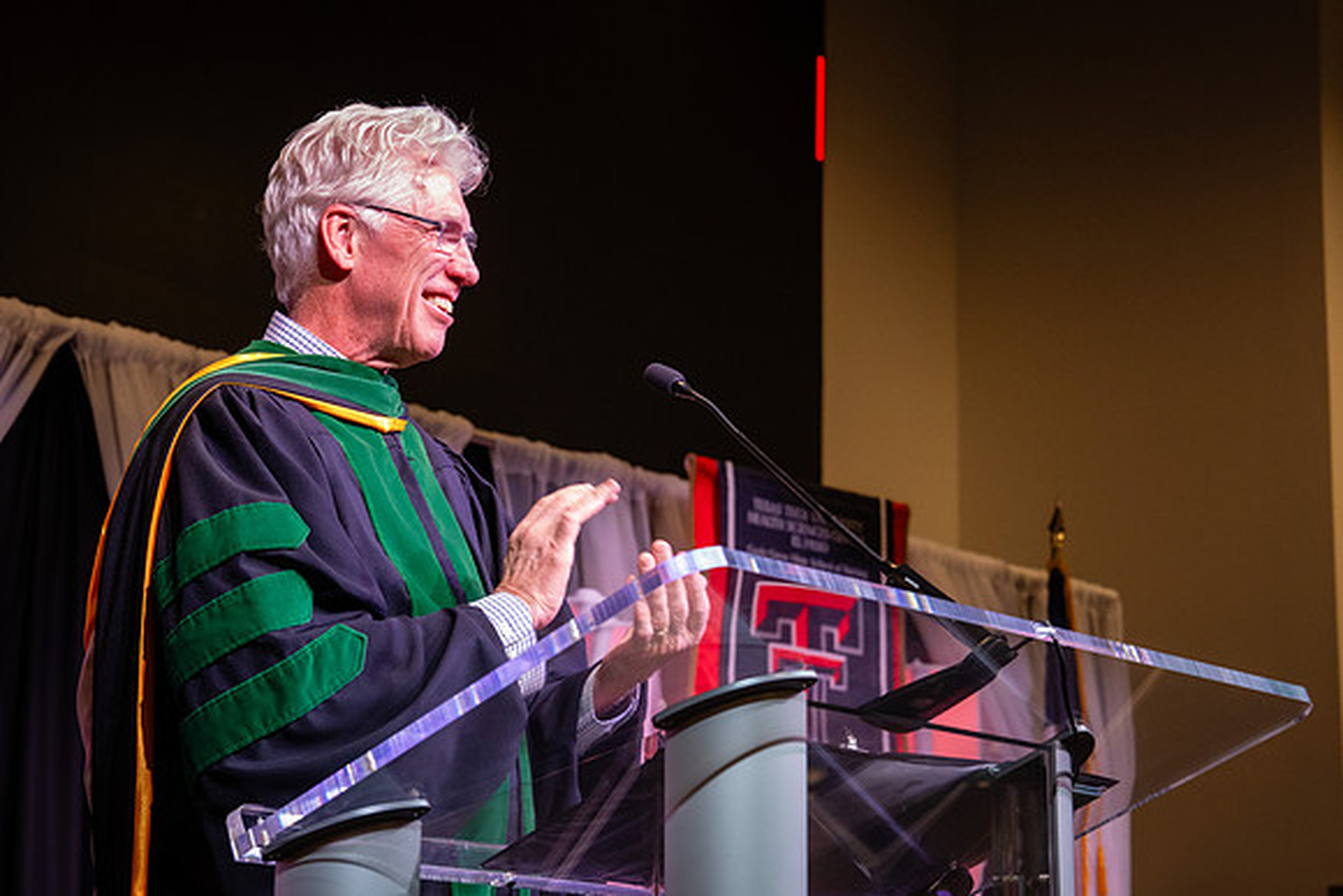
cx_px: 531
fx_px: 3369
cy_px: 399
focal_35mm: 90
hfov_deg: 22.5
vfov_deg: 15.1
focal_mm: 70
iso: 2000
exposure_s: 1/200
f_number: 5.6
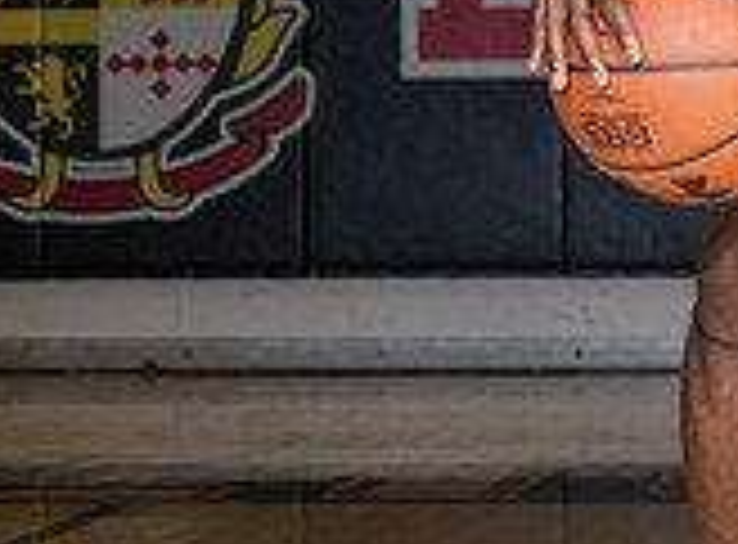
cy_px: -120
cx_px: 1037
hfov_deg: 6.0
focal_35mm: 329
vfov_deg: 4.5
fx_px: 6973
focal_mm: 70
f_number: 7.1
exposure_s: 1/100
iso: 400
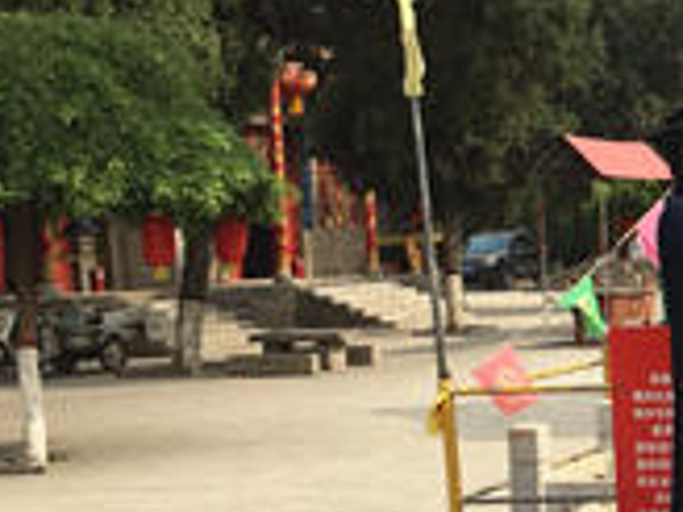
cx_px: 1020
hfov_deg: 18.8
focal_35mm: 92
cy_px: 325
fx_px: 1815
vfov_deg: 16.0
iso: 25
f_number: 2.2
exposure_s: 1/1083
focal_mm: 4.15
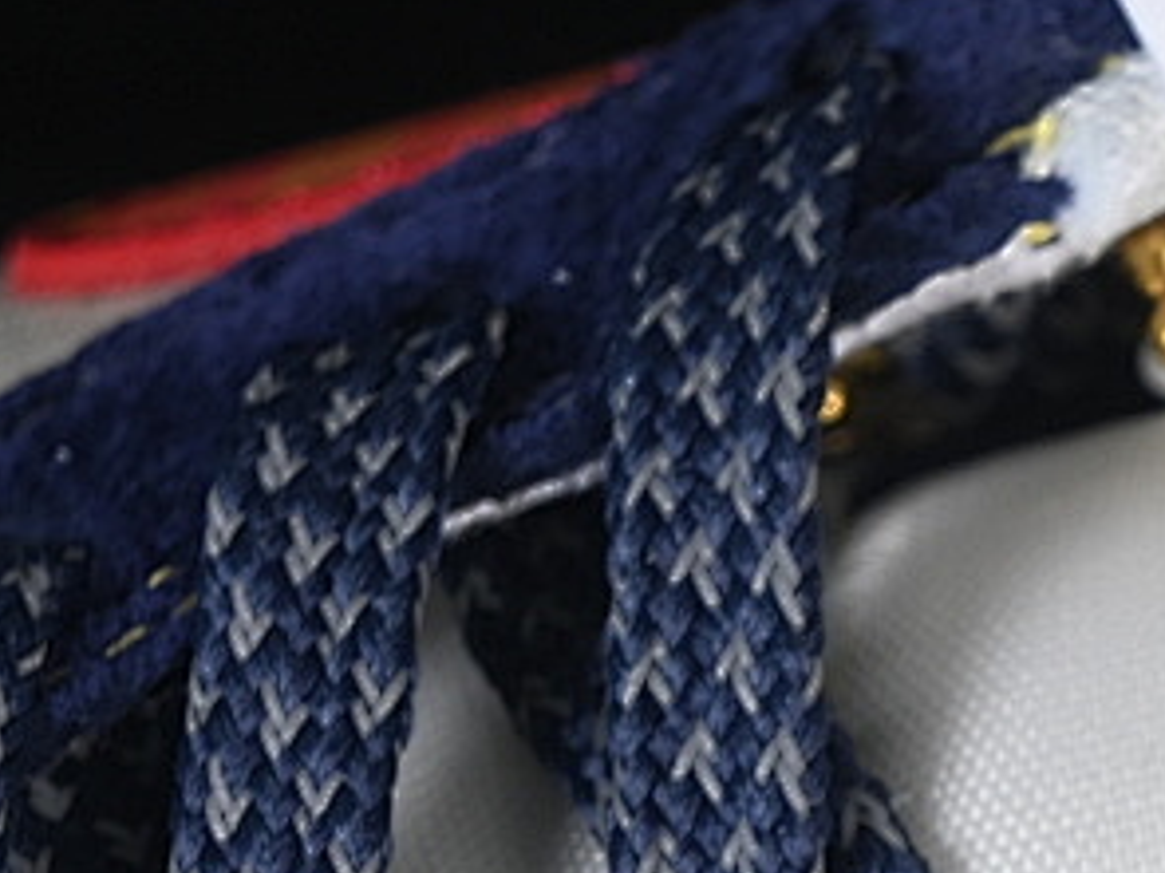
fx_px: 8881
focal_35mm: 264
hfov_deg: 7.4
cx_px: 1564
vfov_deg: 5.6
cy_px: 1051
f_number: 7.1
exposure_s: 1/60
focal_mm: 50
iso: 160
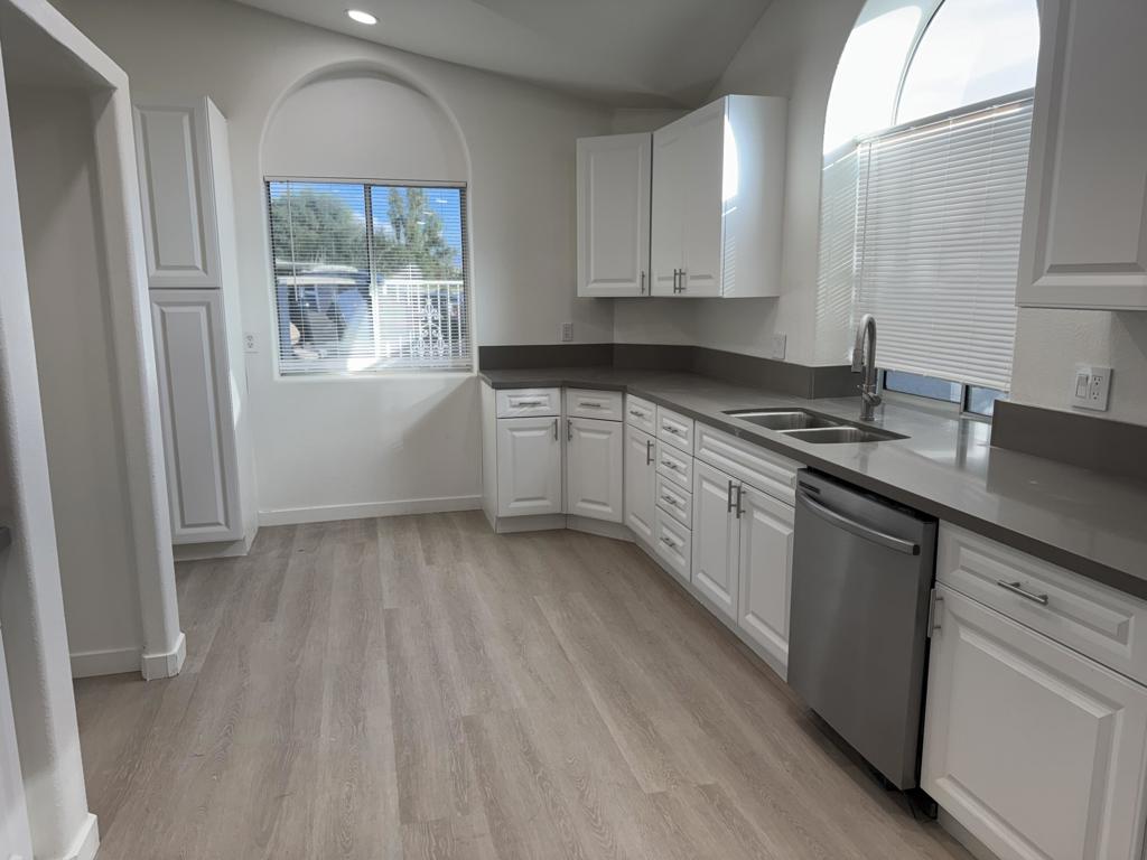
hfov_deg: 71.6
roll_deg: +1.1
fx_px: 795
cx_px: 574
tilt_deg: -11.2
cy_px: 430
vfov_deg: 56.8
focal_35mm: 24
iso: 80
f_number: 1.78
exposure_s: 1/248
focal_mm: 6.76
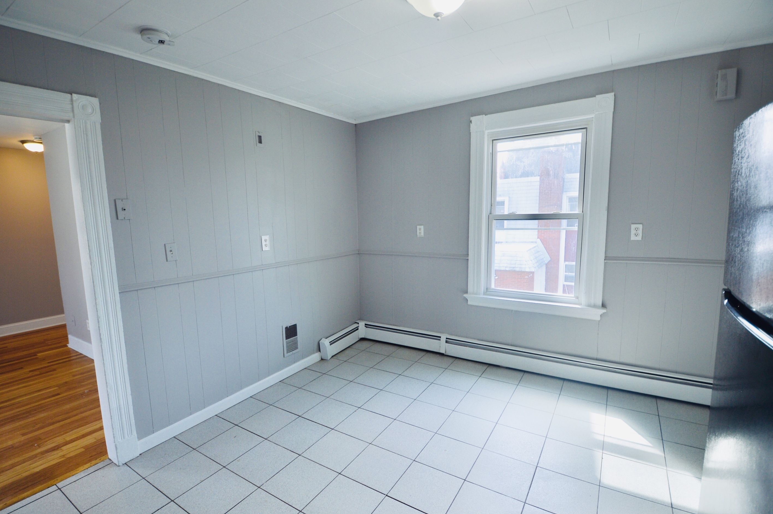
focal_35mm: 16
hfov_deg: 96.7
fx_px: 343
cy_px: 268
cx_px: 372
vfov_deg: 73.6
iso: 125
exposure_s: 1/125
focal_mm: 10
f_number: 5.6
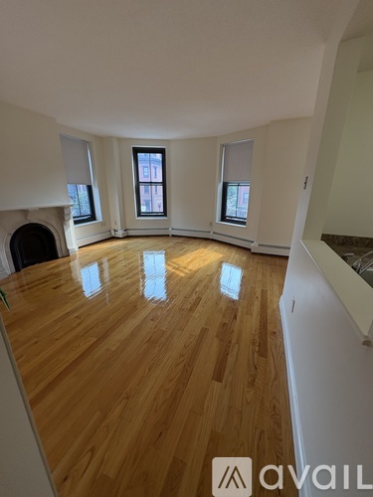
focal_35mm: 14
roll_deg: -0.1
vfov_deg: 102.1
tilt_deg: -15.7
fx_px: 201
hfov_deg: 85.7
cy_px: 248
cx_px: 186
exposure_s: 1/120
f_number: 2.2
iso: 80
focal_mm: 2.22
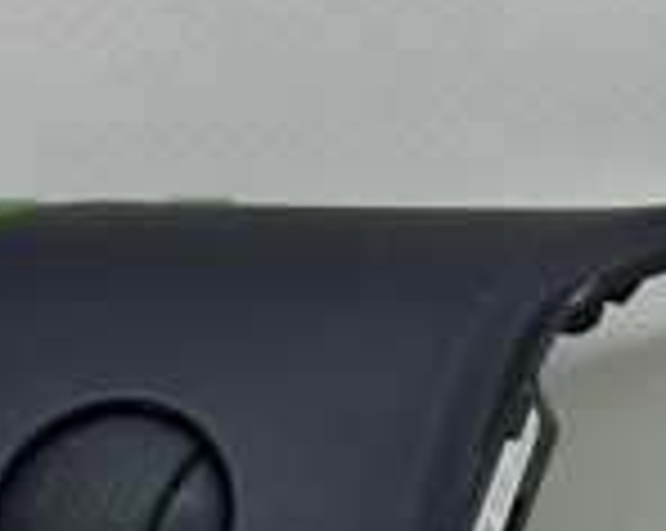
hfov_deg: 16.9
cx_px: 396
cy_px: 335
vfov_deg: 13.5
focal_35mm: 114
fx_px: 2244
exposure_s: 1/60
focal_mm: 4
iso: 50
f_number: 1.8
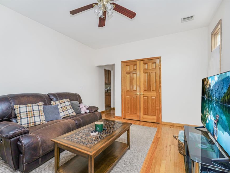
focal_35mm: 18
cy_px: 89
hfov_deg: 87.5
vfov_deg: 71.6
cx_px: 103
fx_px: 120
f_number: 4
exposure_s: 1/15
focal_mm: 16
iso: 64
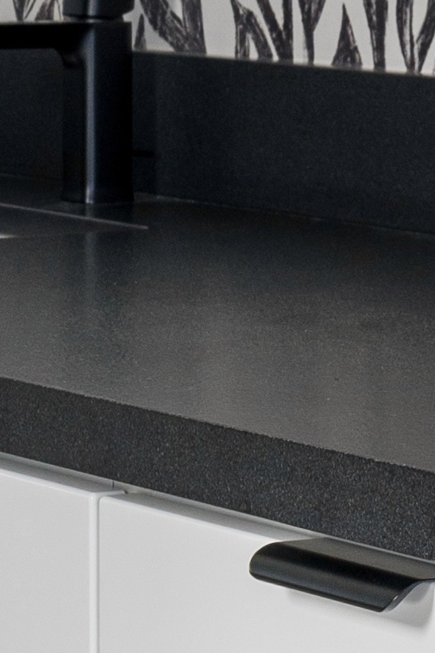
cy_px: -186
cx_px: 835
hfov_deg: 5.3
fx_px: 4602
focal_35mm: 254
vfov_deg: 8.0
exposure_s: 1/8
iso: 250
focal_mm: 32
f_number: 9
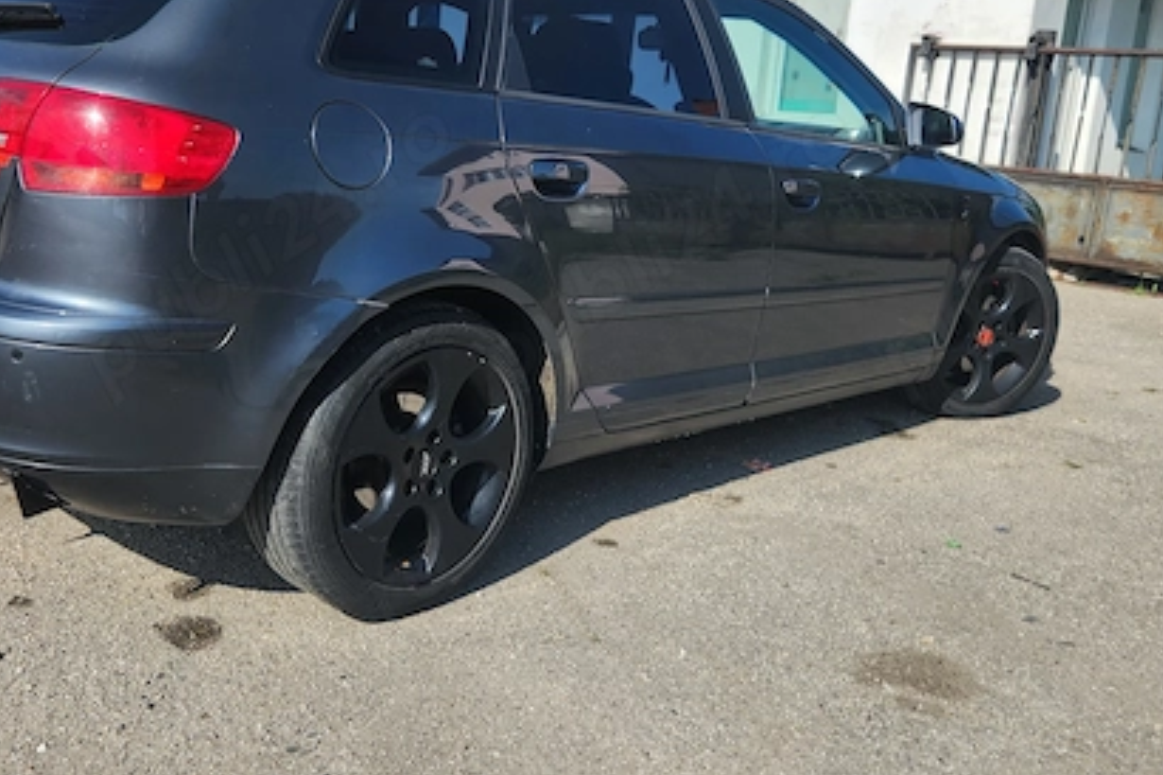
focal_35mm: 35
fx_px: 1130
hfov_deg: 54.1
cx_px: 465
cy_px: 278
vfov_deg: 37.5
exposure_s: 1/1775
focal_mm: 5.4
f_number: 1.8
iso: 20
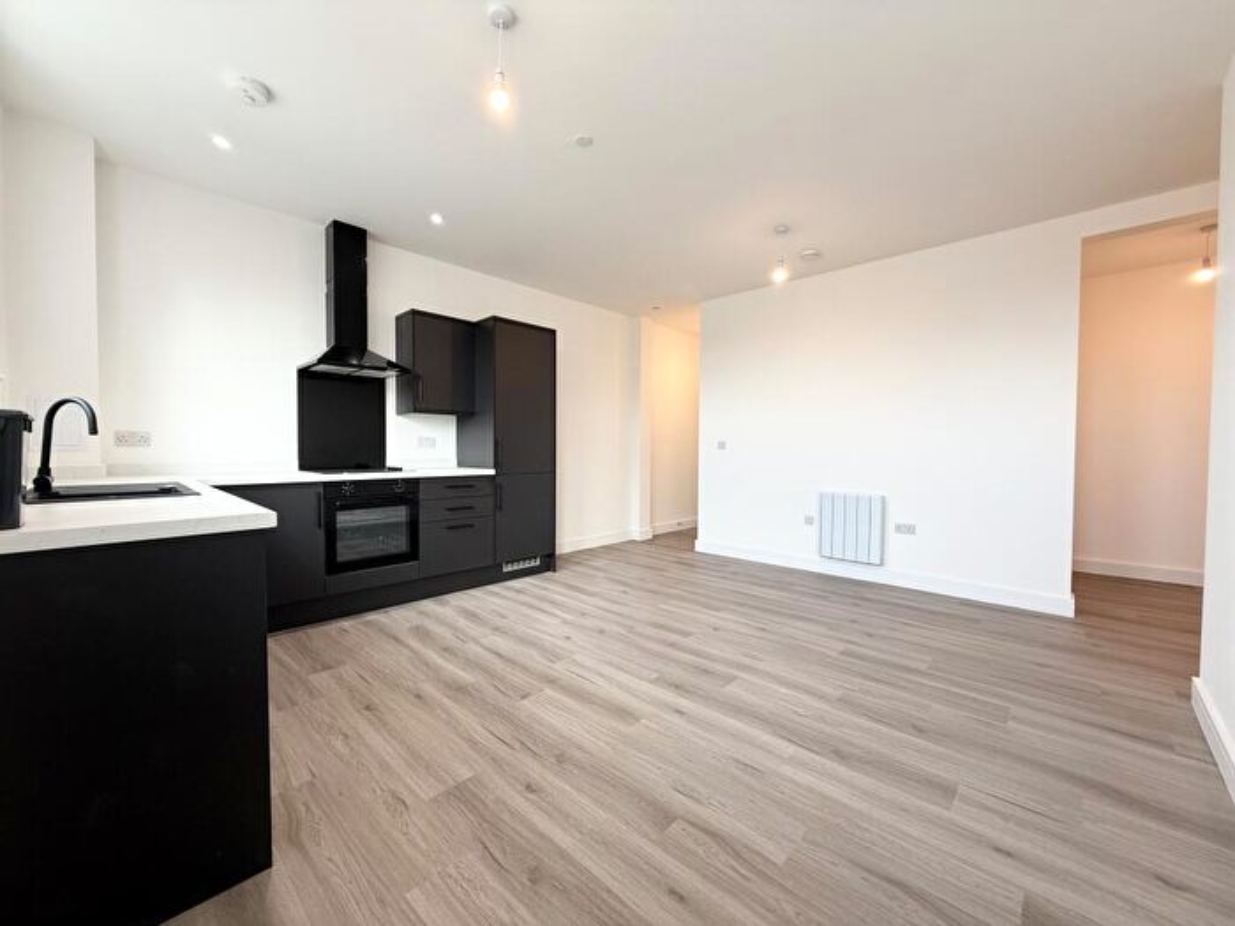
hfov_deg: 102.1
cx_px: 618
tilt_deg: -1.2
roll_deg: -0.2
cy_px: 463
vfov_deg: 85.7
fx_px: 499
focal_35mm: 14
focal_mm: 2.22
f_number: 2.2
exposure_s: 1/100
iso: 80
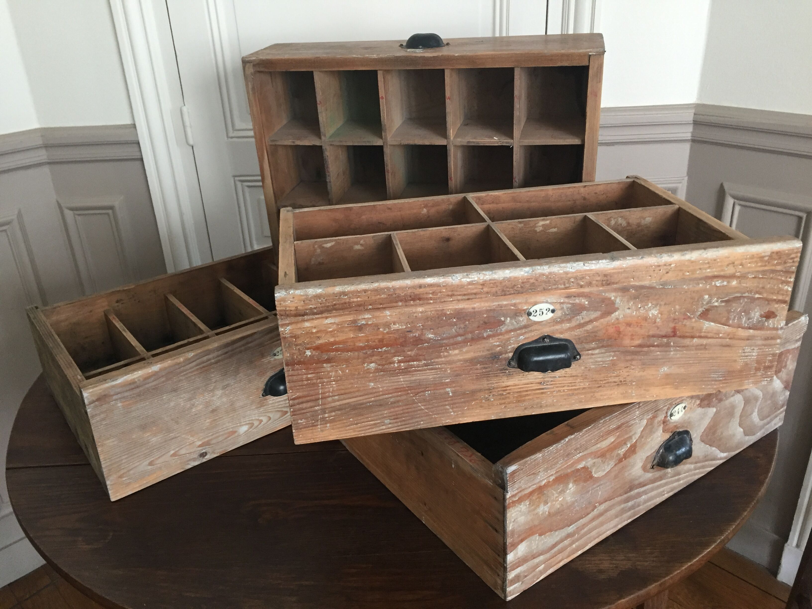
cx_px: 406
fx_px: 680
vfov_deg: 48.2
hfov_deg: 61.7
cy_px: 304
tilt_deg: -25.6
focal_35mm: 29
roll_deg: +3.8
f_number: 2.2
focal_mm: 4.15
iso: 200
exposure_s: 1/33
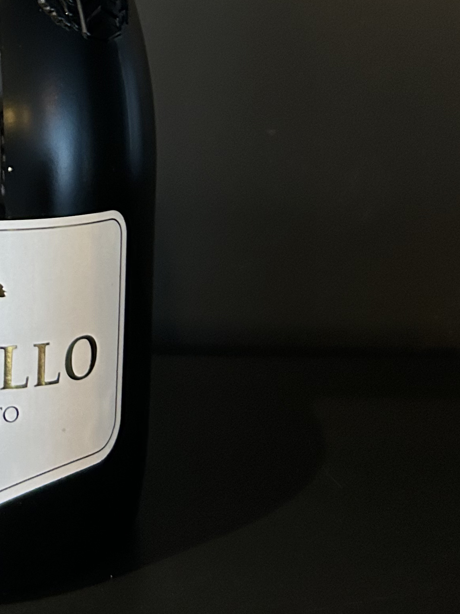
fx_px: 1205
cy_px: -22
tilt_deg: -2.5
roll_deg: -1.0
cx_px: -69
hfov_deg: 20.4
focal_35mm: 68
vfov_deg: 26.8
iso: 400
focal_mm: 5.7
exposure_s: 1/33
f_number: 1.5
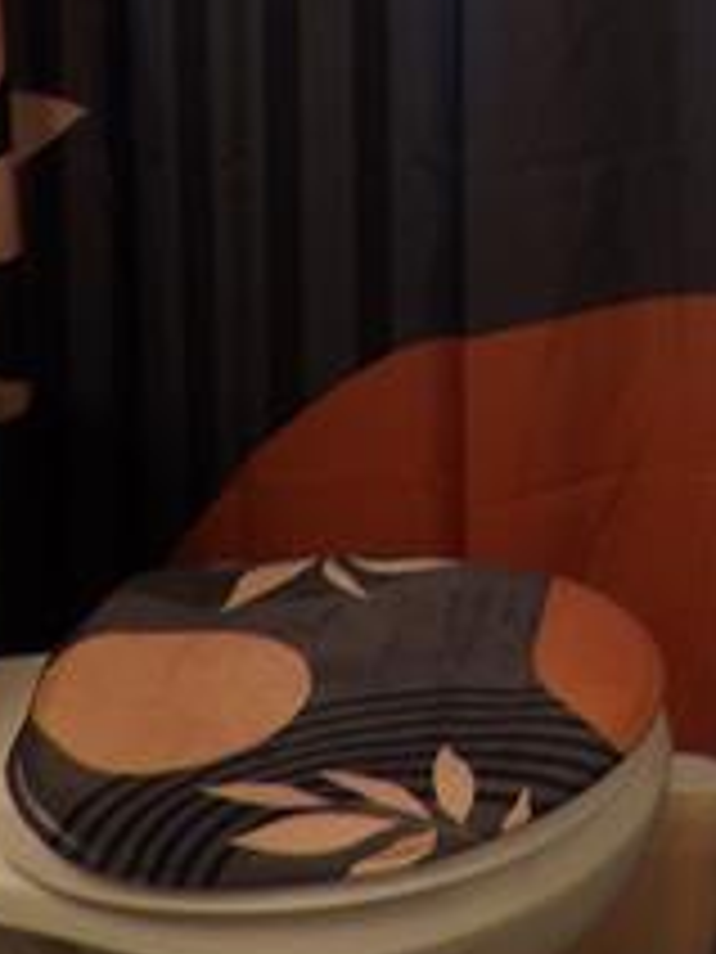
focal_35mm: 87
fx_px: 2399
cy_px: -364
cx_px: 1085
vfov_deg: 20.2
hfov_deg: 15.6
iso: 200
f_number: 3.2
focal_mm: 4.3
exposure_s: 1/32
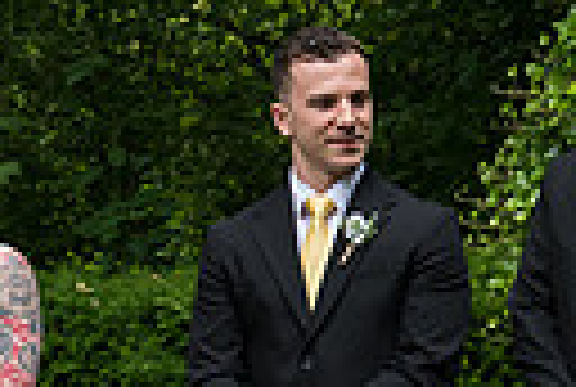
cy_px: 286
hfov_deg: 8.5
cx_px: -351
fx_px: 3769
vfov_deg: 5.9
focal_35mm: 235
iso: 500
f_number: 4
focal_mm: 52
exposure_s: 1/400
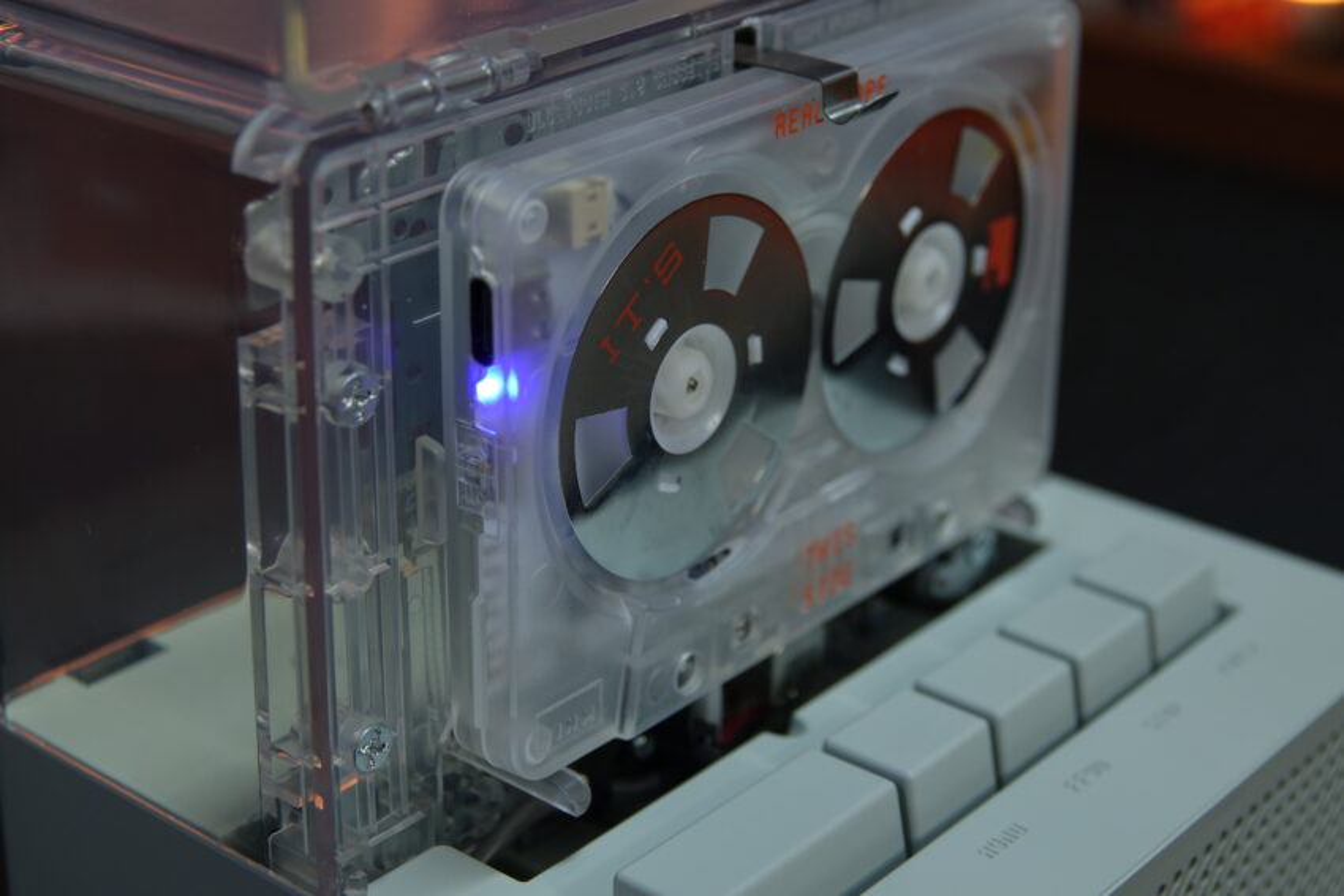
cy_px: 448
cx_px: 672
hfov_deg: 31.0
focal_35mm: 65
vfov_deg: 20.9
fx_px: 2427
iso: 125
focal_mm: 23.95
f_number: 3.5
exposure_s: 1/25
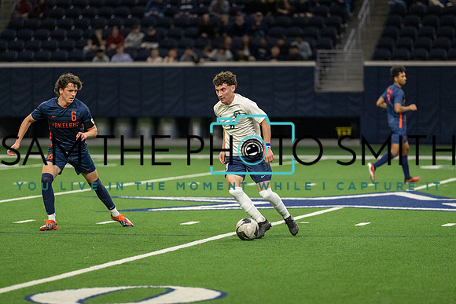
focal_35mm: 218
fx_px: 2761
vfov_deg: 6.3
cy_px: 152
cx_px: 228
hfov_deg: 9.4
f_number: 2.8
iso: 5000
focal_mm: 200
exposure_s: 1/1250
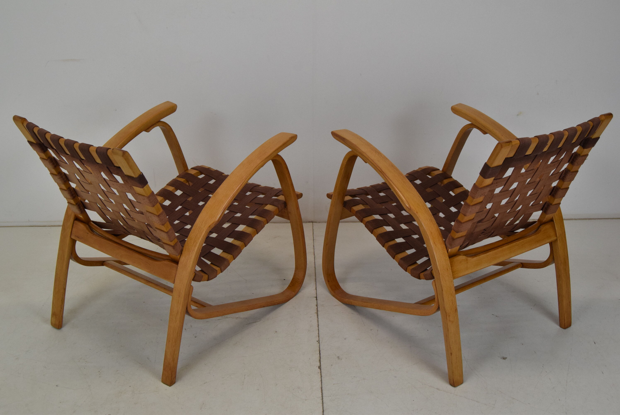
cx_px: 310
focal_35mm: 39
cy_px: 208
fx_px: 672
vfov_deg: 34.3
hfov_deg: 49.5
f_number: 8
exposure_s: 1/250
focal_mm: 26
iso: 1600
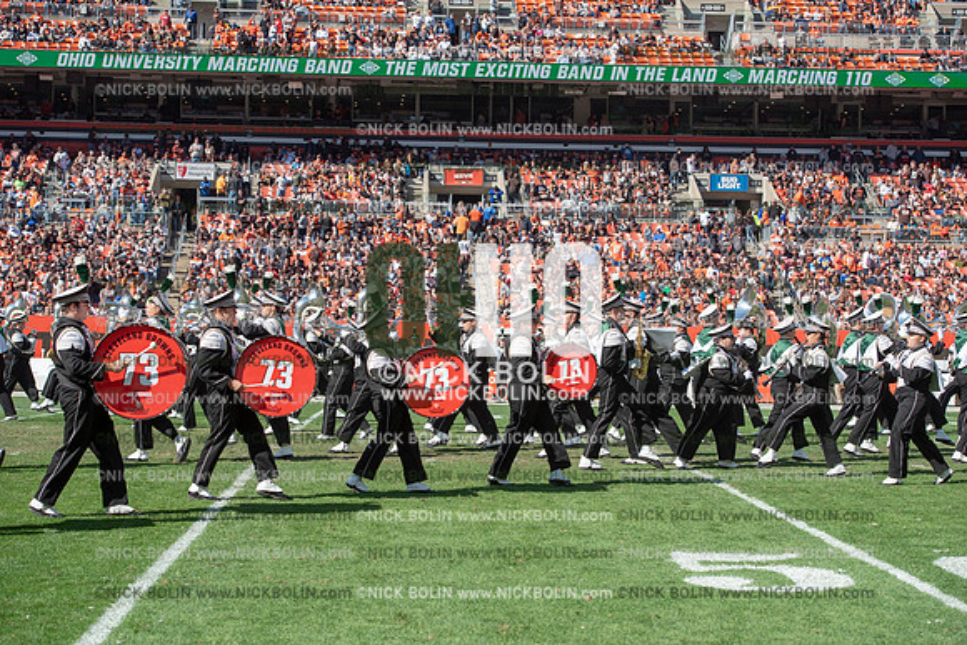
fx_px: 1881
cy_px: 322
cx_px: 484
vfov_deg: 19.5
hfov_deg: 28.8
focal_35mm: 70
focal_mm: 70
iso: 400
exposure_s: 1/2000
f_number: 5
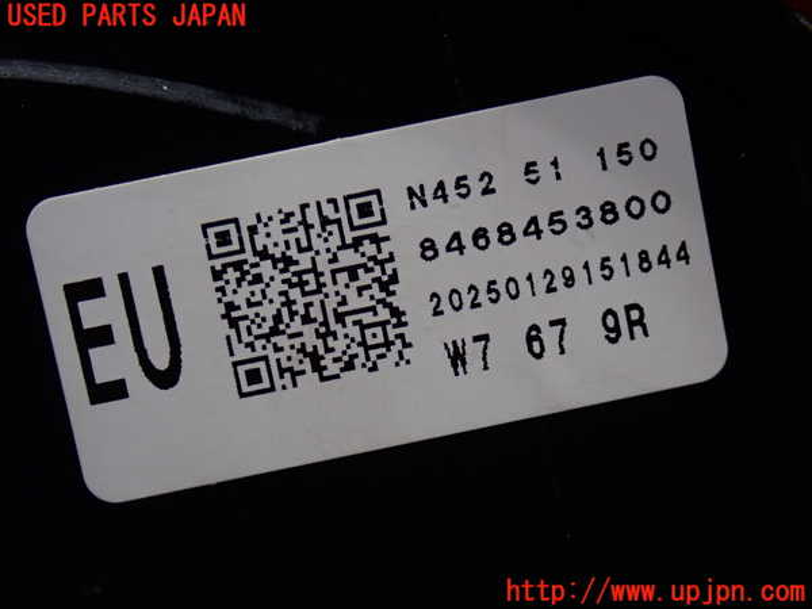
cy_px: 304
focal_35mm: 67
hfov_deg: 29.0
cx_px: 406
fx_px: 1572
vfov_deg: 21.9
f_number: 3.8
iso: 400
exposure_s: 1/60
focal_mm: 11.88
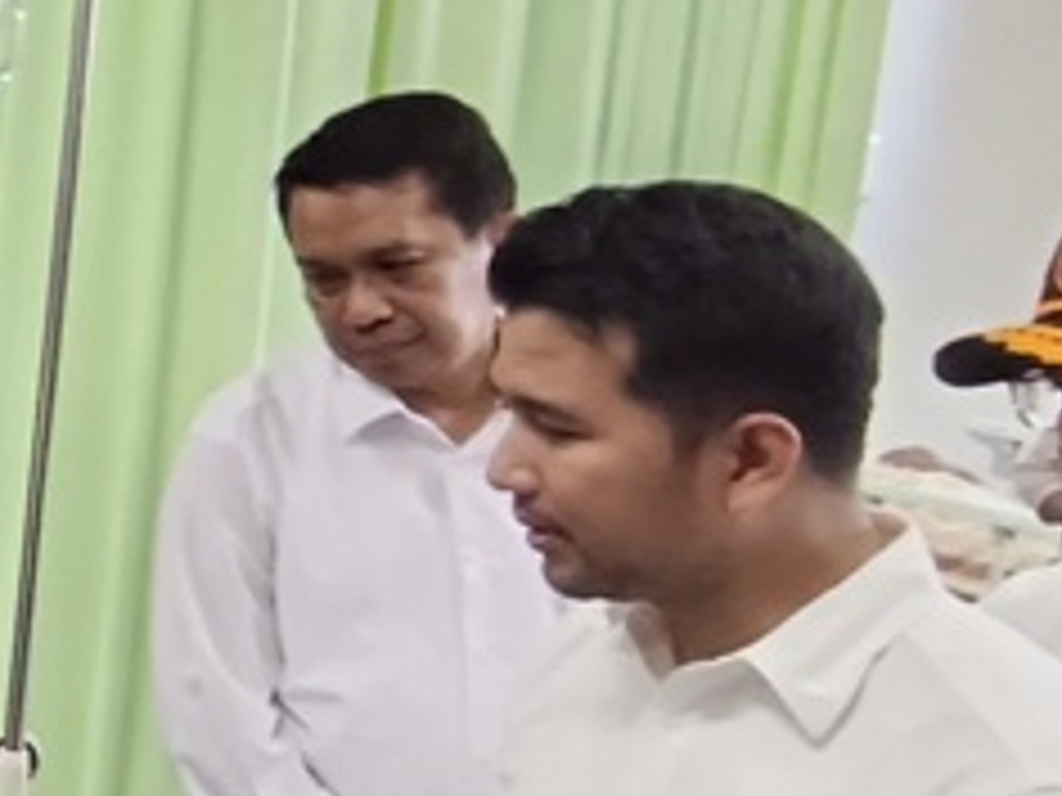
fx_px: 1994
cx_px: -765
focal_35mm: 65
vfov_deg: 22.6
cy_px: 346
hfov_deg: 21.5
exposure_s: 1/50
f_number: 2.2
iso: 446
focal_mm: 1.65
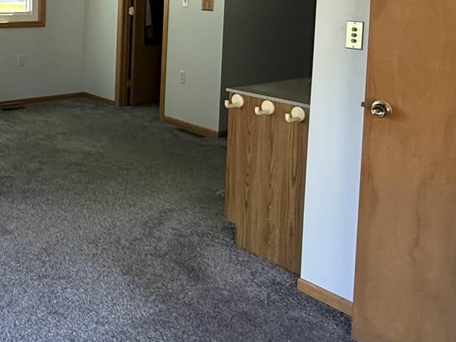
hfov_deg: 39.6
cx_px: 61
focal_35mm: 45
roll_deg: -1.6
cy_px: 17
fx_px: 593
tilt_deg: -2.4
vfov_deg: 30.4
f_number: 2.2
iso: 320
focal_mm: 2.22
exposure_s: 1/99
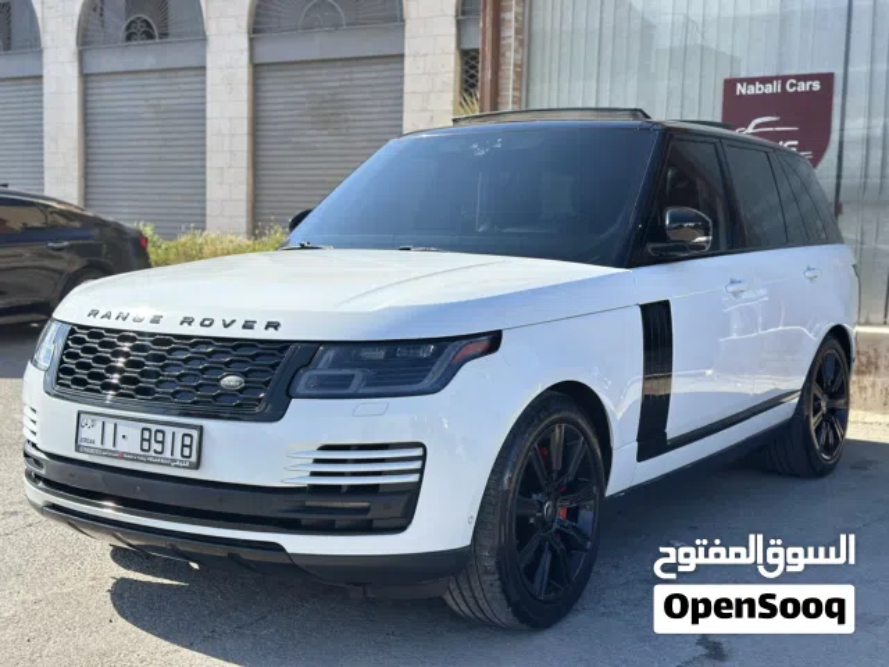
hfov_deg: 39.7
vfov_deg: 30.3
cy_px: 334
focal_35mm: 48
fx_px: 1233
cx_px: 444
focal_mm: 6.86
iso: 100
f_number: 1.78
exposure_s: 1/3876
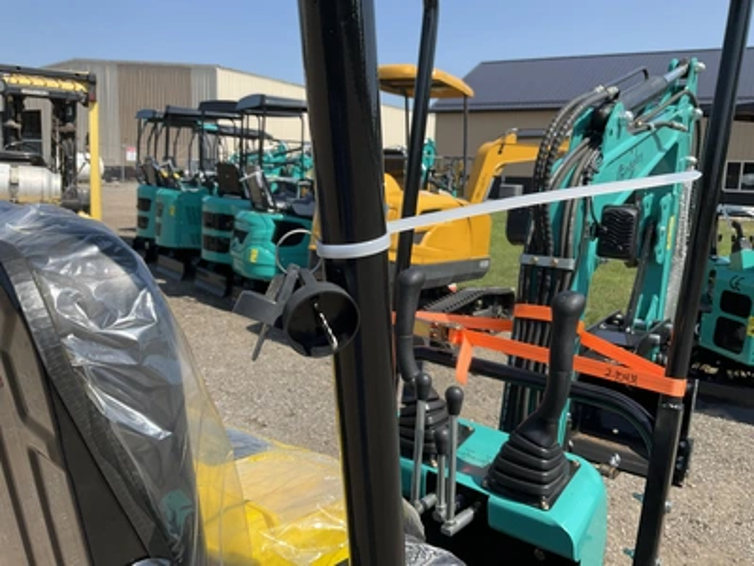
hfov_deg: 61.7
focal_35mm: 29
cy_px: 283
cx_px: 377
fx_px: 632
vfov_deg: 48.2
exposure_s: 1/1279
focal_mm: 3
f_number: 1.8
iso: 25
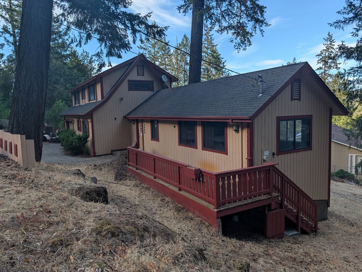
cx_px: 180
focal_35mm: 25
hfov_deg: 69.4
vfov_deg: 54.9
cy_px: 135
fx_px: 261
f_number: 1.68
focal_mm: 6.9
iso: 19
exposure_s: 1/438
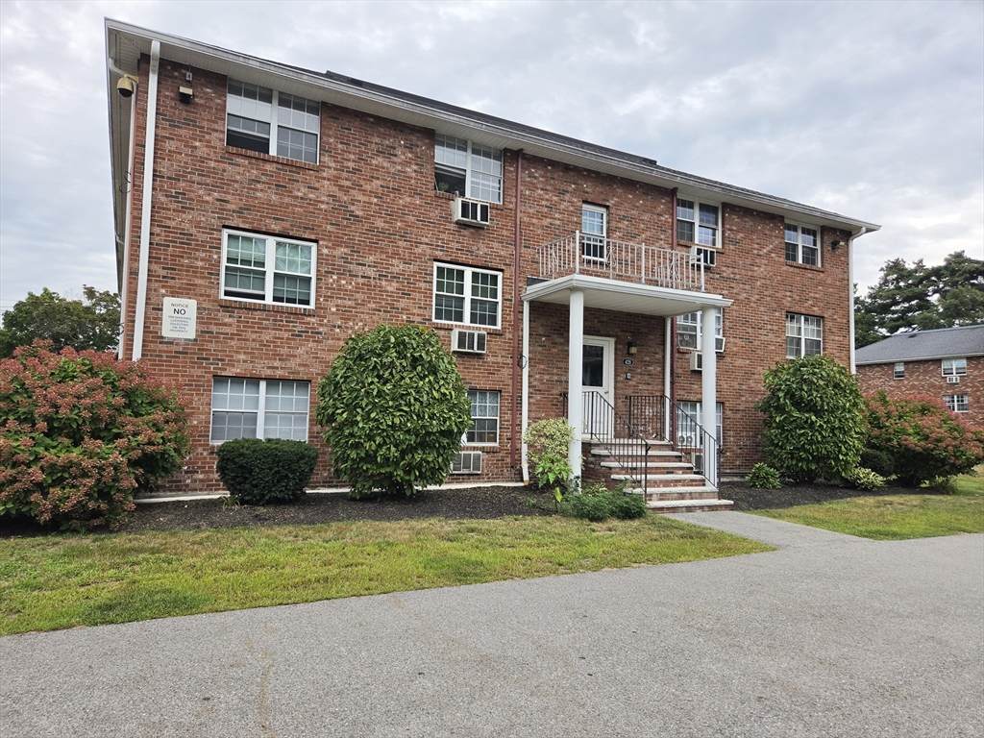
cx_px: 492
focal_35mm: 23
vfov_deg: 58.9
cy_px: 369
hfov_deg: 73.9
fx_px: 654
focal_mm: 5.4
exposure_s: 1/1610
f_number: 1.8
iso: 80
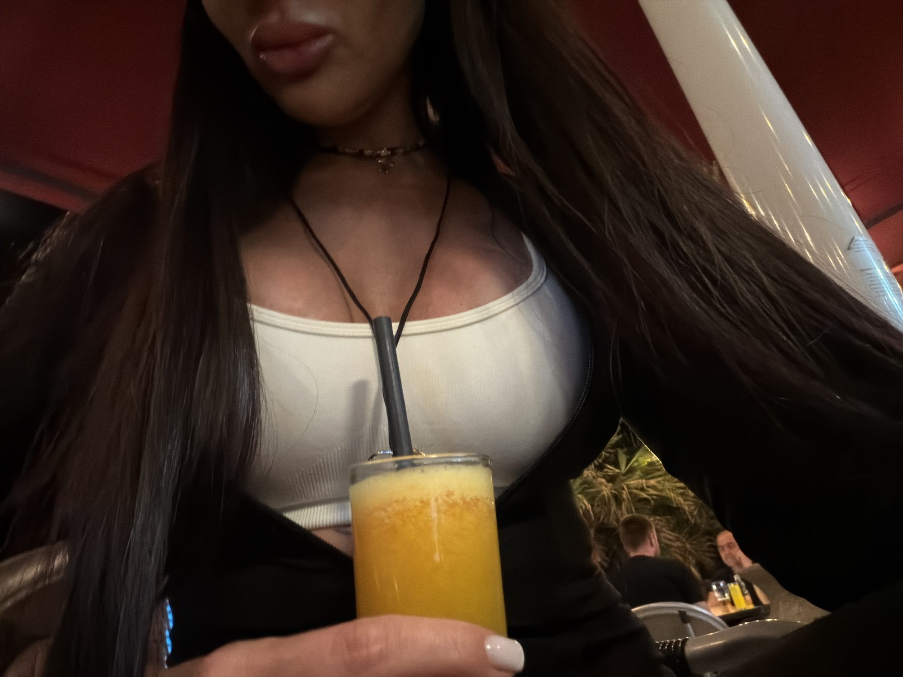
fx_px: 600
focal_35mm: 23
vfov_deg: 58.9
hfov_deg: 73.9
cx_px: 452
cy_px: 338
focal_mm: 2.71
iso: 1250
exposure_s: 1/17
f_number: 1.9
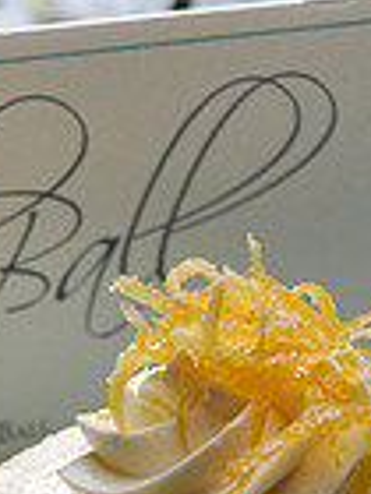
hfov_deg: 11.3
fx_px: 1858
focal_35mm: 130
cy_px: 621
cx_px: 23
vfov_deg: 14.6
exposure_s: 1/60
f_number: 5.6
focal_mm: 28
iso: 400
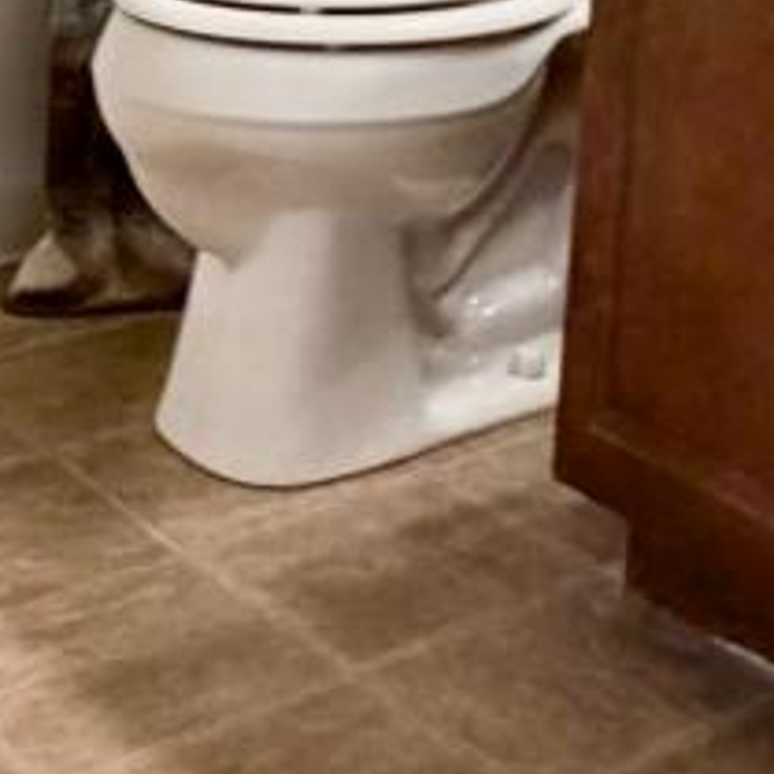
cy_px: -605
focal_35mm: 89
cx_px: 915
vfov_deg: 16.4
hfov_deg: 18.5
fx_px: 2251
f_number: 2.2
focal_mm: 2.22
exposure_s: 1/60
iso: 200
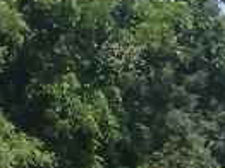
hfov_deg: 5.7
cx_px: -112
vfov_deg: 4.3
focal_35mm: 345
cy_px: 166
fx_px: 2240
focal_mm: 7.3
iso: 80
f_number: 6.8
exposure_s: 1/160
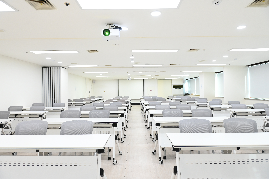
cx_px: 134
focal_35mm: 24
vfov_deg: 53.1
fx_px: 179
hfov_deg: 73.8
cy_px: 90
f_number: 4
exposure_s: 1/200
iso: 1000
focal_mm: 24
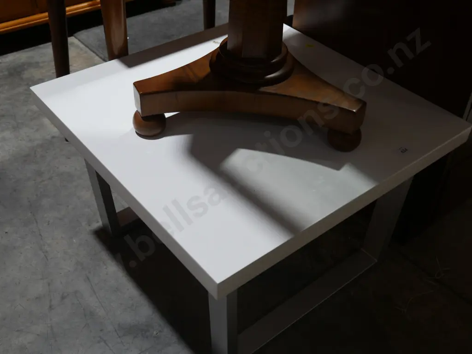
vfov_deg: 36.0
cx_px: 236
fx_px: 546
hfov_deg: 46.8
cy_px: 177
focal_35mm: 40
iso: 200
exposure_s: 1/60
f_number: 4.5
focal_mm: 20
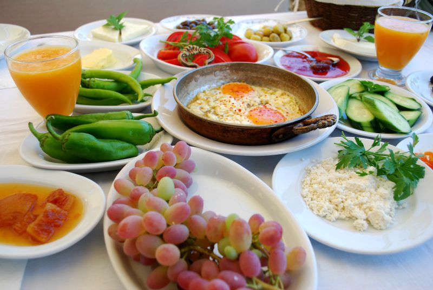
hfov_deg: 57.2
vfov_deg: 40.1
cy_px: 145
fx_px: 397
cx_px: 216
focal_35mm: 33
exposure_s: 1/80
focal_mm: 22
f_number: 4.5
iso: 100
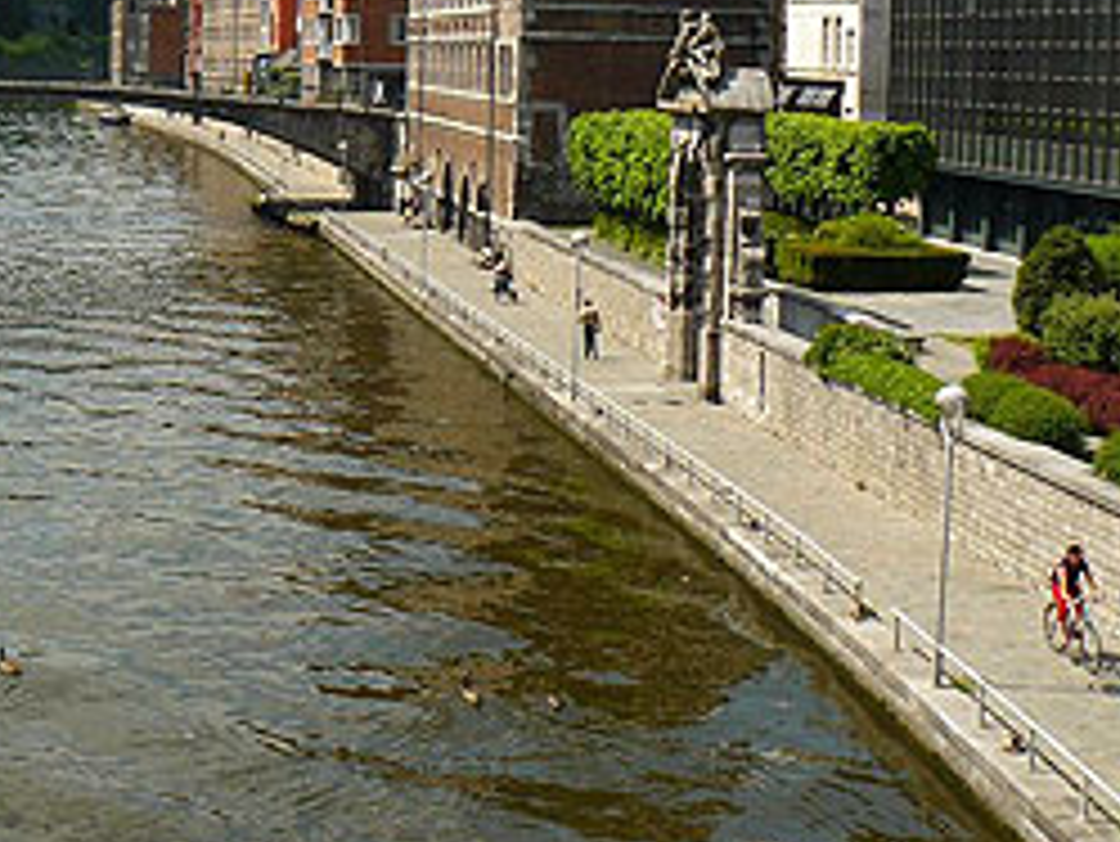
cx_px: 121
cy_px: 185
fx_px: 2104
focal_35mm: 65
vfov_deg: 22.3
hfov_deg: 28.7
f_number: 5.6
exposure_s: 1/320
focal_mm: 6
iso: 100
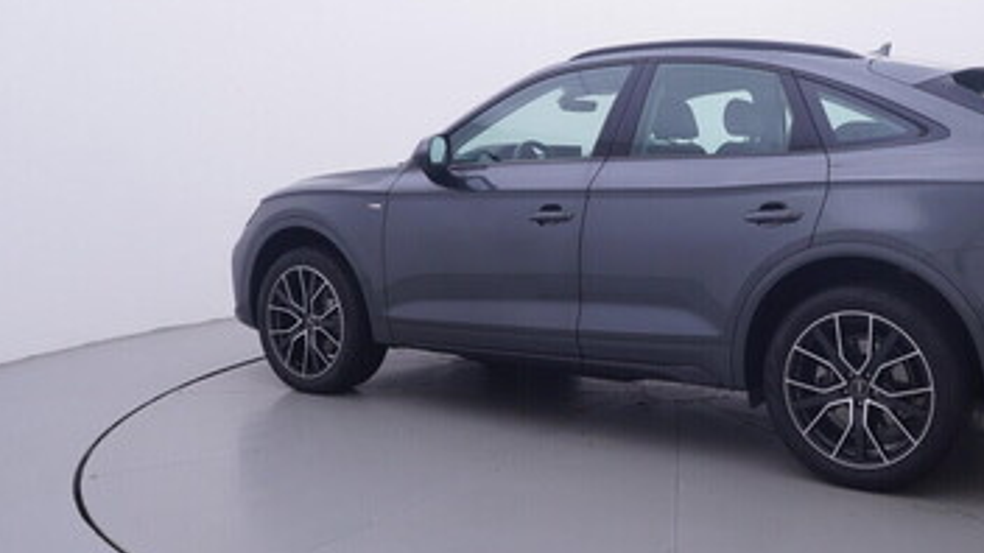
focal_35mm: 37
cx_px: 700
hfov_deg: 52.5
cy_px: 202
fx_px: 961
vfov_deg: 32.0
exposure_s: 1/80
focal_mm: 15
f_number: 5
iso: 200
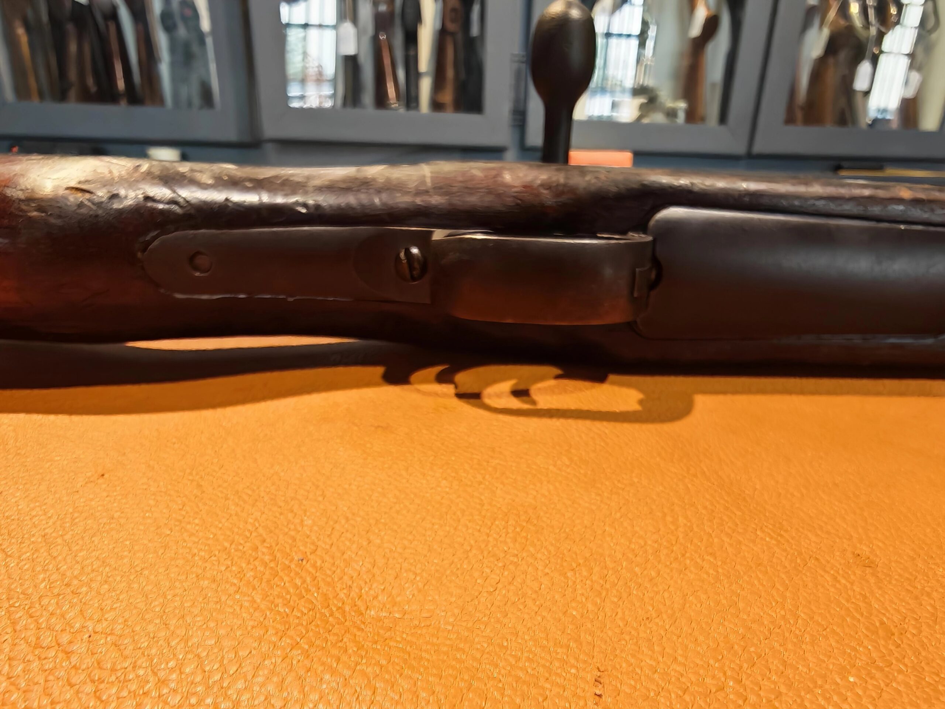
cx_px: 472
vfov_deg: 58.9
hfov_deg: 73.9
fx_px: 628
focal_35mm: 23
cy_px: 354
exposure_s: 1/33
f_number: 2
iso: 125
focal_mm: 1.82
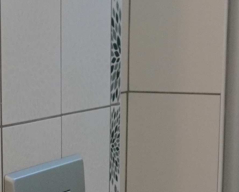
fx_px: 1083
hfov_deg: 12.5
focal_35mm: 153
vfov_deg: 9.7
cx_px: 27
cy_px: 309
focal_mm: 16
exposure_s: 1/160
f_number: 4
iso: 1000
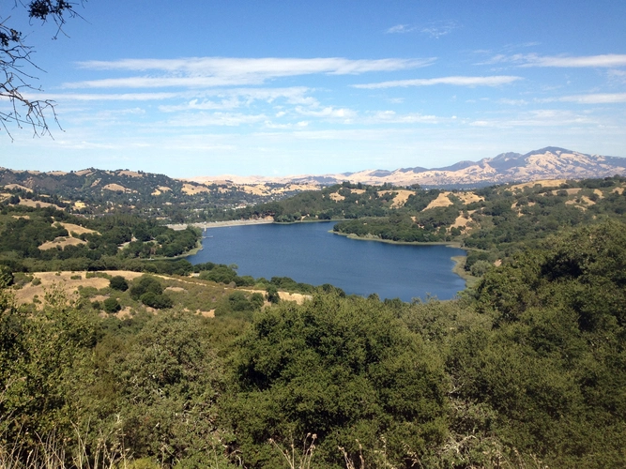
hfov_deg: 52.6
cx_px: 313
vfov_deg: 40.7
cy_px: 234
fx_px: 633
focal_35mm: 35
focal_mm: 4.28
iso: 64
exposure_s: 1/1453
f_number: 2.4
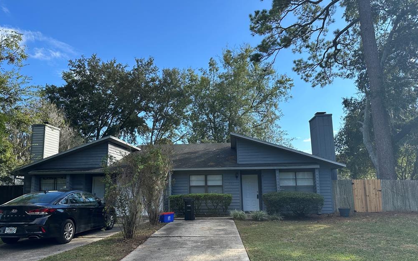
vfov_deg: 47.5
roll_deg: +0.3
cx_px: 210
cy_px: 147
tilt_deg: +6.9
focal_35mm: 26
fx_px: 296
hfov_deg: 70.4
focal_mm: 6.86
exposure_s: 1/1949
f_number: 1.78
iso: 80
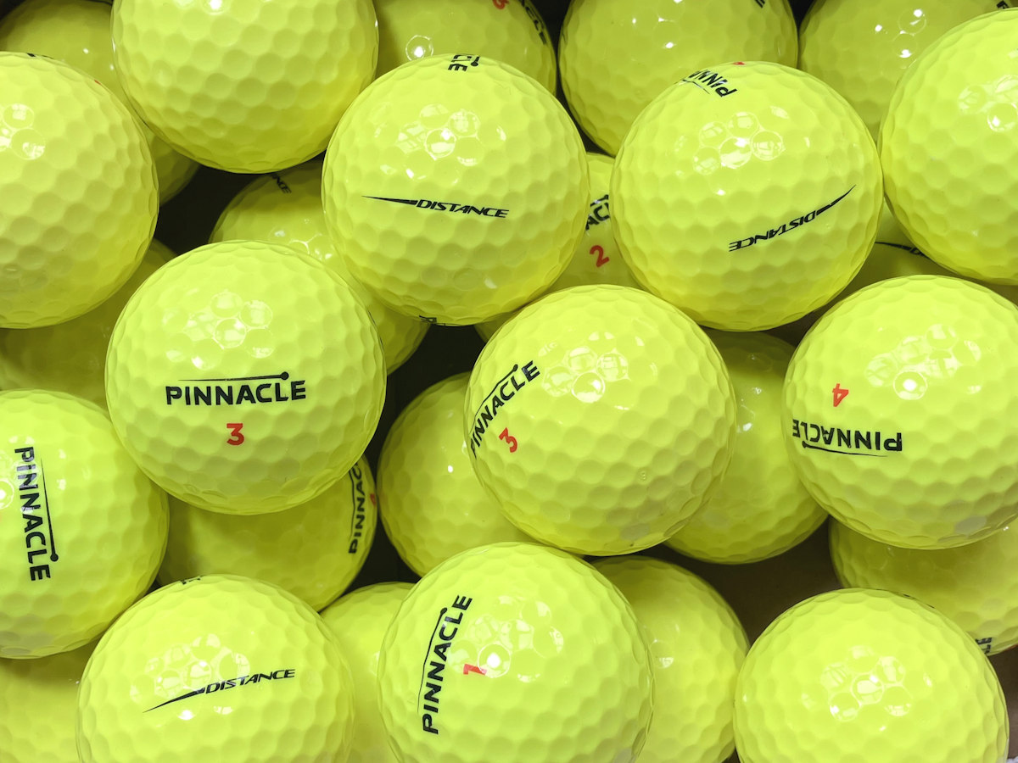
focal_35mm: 28
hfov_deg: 63.4
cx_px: 509
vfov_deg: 49.7
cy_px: 382
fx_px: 823
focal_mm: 3.99
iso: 20
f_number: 1.8
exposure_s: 1/111
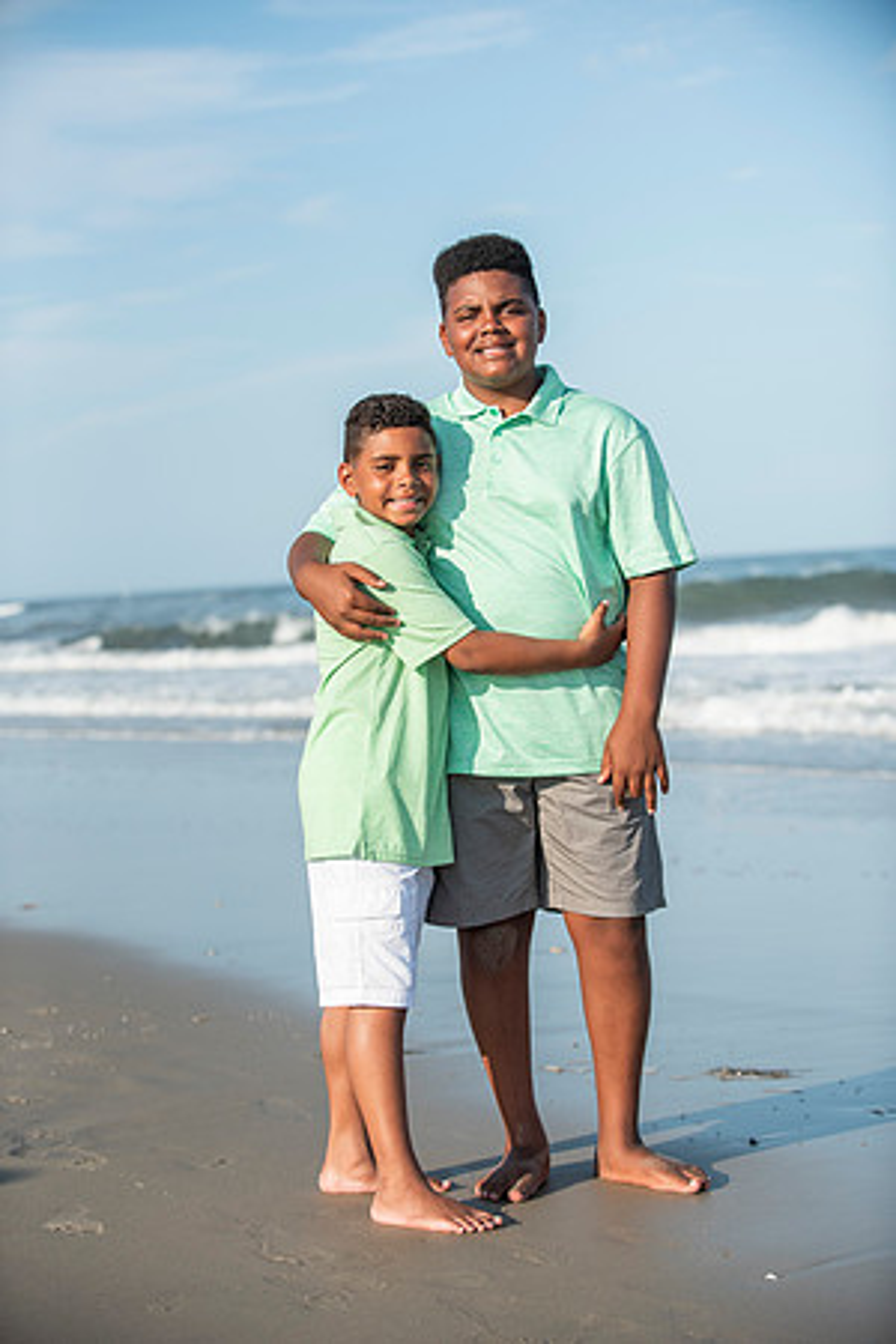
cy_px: 672
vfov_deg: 28.8
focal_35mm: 70
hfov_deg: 19.5
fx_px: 2613
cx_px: 448
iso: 250
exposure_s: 1/3200
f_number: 3.5
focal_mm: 70
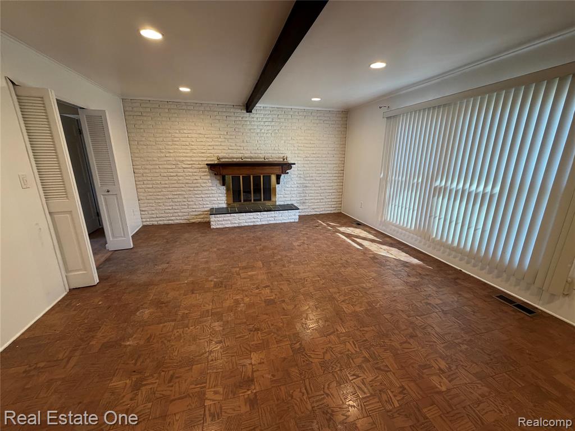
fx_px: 233
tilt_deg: -15.0
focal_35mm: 14
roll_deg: -0.2
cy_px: 216
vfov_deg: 85.7
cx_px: 288
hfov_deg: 102.1
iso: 320
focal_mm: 2.22
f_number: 2.2
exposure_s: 1/120
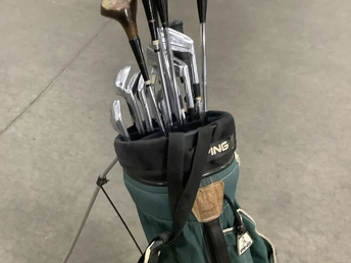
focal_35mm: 36
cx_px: 149
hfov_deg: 51.2
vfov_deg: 39.6
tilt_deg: -48.3
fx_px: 365
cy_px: 140
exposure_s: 1/30
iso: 500
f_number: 2.4
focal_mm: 3.3
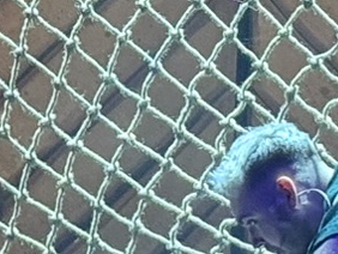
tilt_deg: +5.3
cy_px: -143
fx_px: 3401
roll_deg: -2.0
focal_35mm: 348
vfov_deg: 4.3
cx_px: 225
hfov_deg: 5.7
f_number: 1.78
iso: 250
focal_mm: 6.76
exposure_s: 1/41
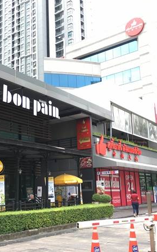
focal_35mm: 42
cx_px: 57
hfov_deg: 30.4
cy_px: 124
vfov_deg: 47.2
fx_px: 287
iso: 25
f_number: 2.2
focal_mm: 4.15
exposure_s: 1/160
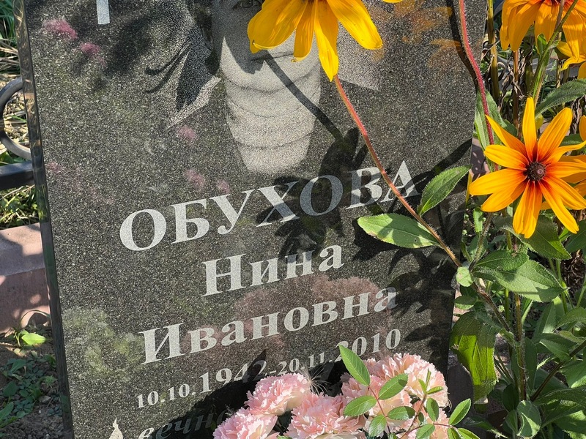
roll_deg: -1.5
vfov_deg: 19.1
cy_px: 220
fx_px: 1304
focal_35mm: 77
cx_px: 293
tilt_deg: -35.4
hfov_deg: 25.3
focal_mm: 9
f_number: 2.8
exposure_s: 1/197
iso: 32
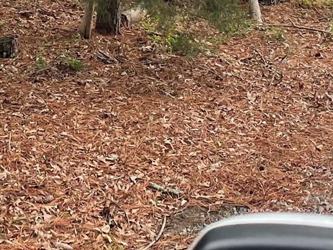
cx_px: 152
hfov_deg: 19.1
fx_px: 991
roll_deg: -3.5
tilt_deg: -1.0
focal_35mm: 103
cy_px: -149
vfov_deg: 13.4
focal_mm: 4.2
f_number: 1.6
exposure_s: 1/430
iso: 32
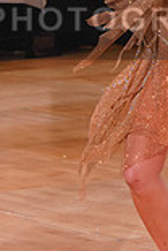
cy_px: 6
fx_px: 2732
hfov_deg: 3.5
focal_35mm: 392
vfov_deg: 5.2
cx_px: 83
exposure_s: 1/160
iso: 1600
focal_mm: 105
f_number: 5.6
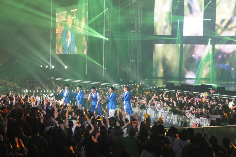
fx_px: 540
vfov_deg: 16.5
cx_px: 118
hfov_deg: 24.6
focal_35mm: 82
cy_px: 78
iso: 1600
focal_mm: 55
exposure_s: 1/80
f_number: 5.6
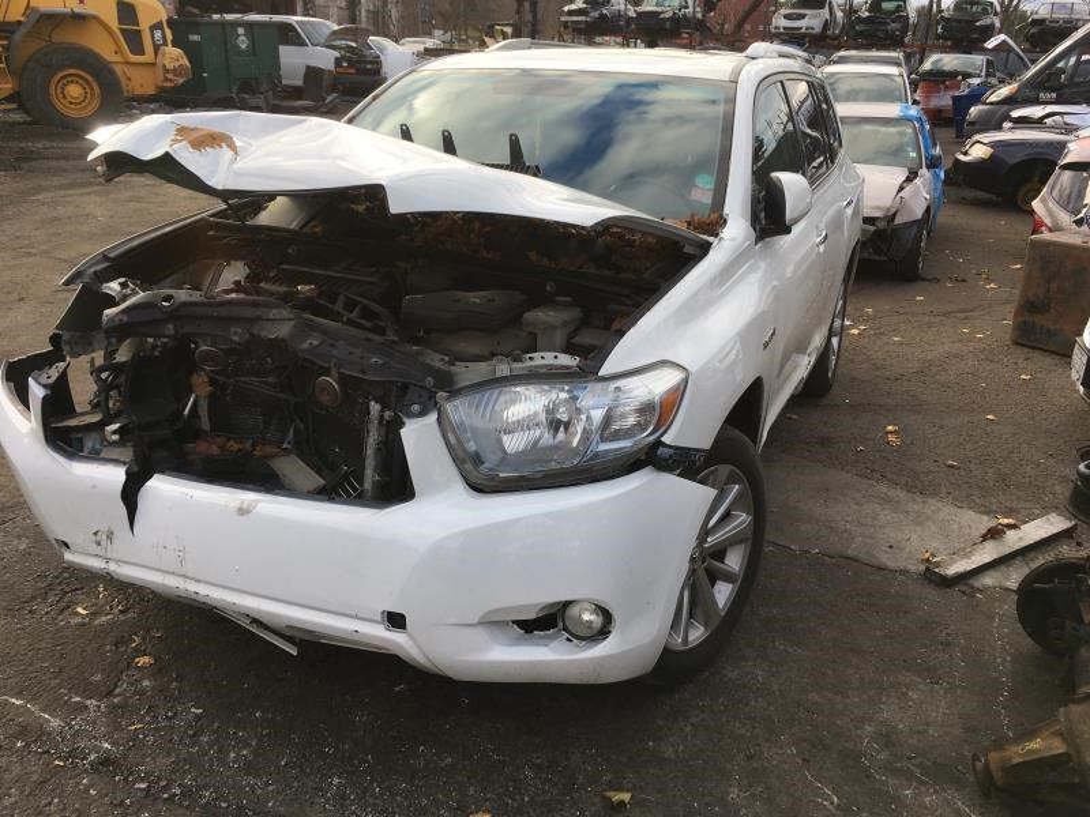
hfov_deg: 61.7
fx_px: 913
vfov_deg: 48.2
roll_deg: -2.8
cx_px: 545
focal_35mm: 29
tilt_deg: -19.0
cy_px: 408
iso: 25
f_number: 2.2
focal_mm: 4.15
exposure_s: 1/345
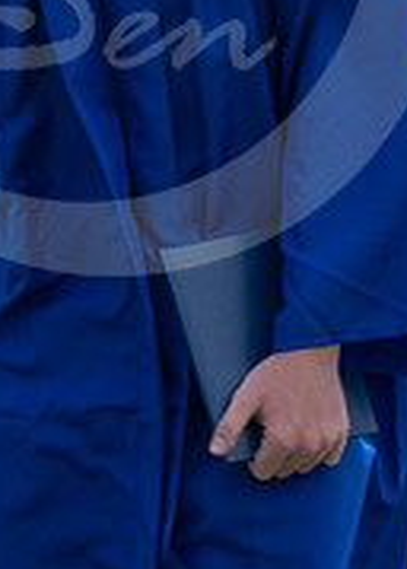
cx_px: -270
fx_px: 8878
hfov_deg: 2.6
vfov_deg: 3.7
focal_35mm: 549
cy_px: -245
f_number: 13
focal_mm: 77
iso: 200
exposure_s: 1/250
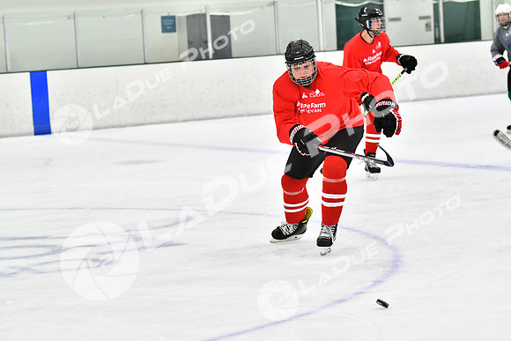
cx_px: 256
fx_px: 2172
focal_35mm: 153
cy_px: 170
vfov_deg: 9.0
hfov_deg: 13.4
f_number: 2.8
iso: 5000
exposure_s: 1/1250
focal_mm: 102
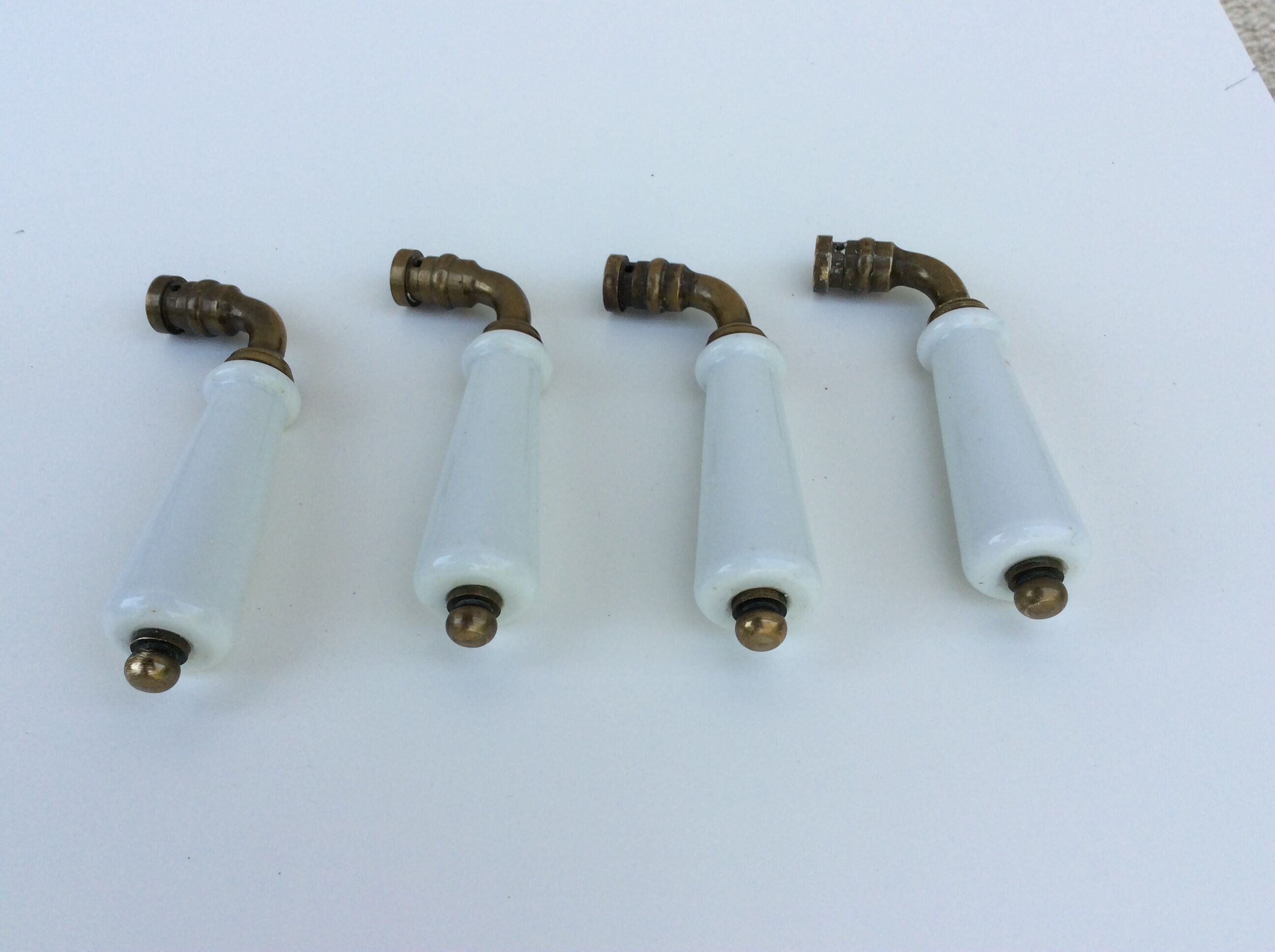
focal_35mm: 32
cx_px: 638
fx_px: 1177
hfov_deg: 56.9
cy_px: 476
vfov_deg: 44.1
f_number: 2.4
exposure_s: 1/241
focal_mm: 3.3
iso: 32
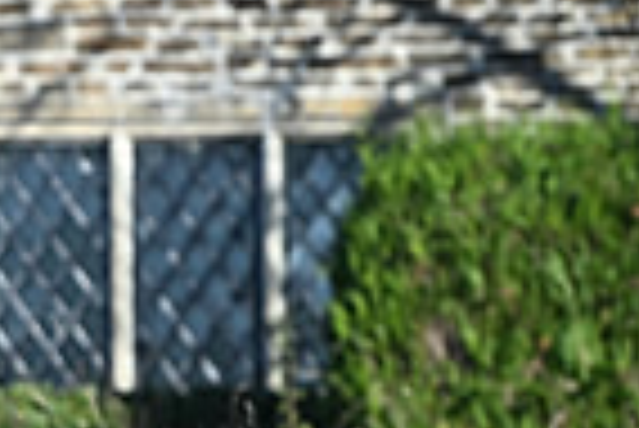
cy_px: 475
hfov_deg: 3.6
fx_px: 10163
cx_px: -657
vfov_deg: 2.4
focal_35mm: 572
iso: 320
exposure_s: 1/1250
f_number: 4.5
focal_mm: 140
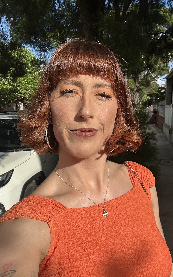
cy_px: 139
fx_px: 241
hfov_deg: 39.3
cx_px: 103
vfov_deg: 59.7
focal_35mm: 32
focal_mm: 2.69
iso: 25
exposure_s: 1/1996
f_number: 1.9
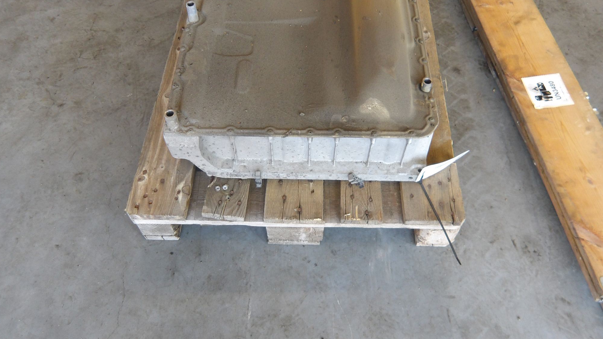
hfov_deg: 64.3
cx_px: 304
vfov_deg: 38.9
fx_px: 480
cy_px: 151
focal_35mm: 30
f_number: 3
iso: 266
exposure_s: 1/60
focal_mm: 4.9
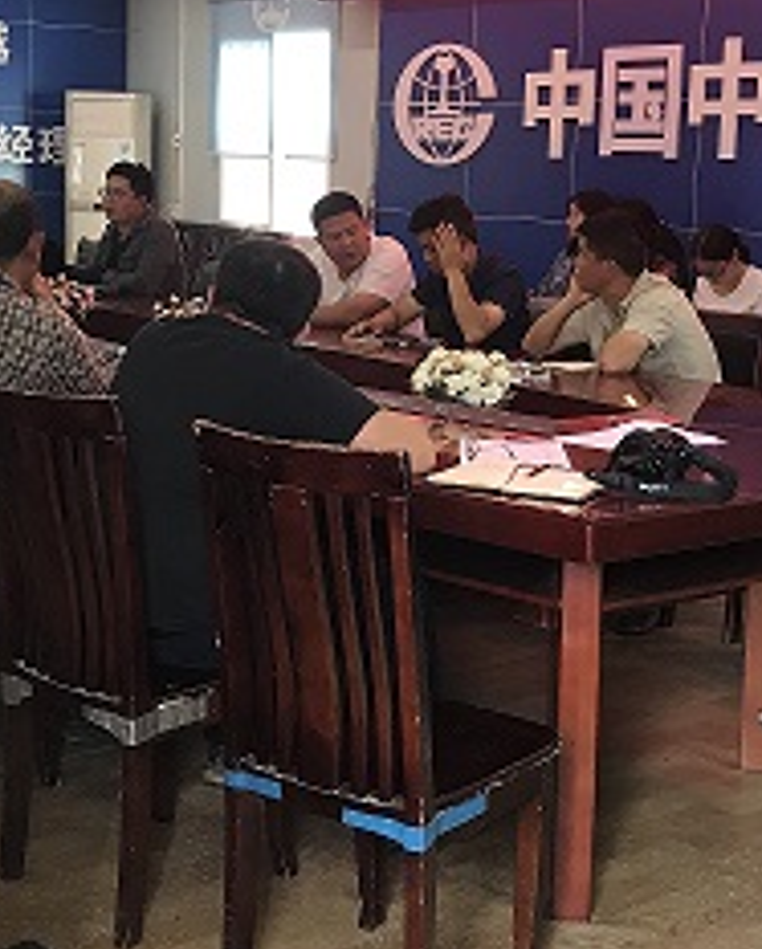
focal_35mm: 59
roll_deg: -1.9
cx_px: 387
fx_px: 1660
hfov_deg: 25.9
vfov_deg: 31.8
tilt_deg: -5.6
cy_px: 371
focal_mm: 3.99
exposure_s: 1/17
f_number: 1.8
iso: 40
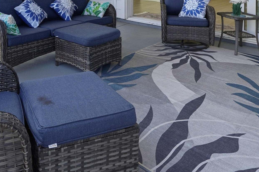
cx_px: 76
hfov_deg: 51.6
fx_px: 259
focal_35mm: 36
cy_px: -29
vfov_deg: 31.5
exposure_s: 1/320
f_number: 6.3
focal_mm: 10
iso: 100
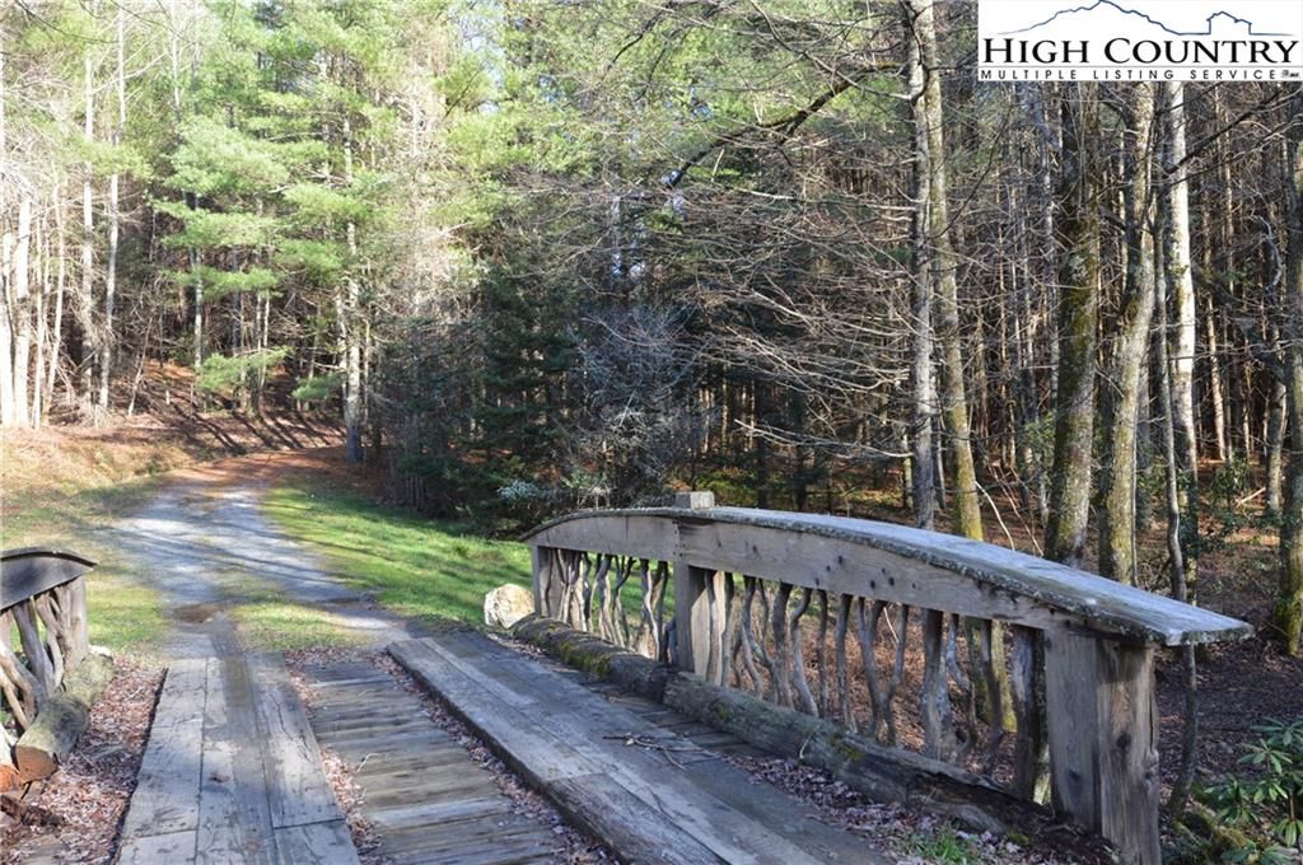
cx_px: 652
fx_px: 1139
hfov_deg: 59.6
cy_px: 432
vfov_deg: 41.6
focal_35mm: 32
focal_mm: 21
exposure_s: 1/125
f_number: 5.6
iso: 400
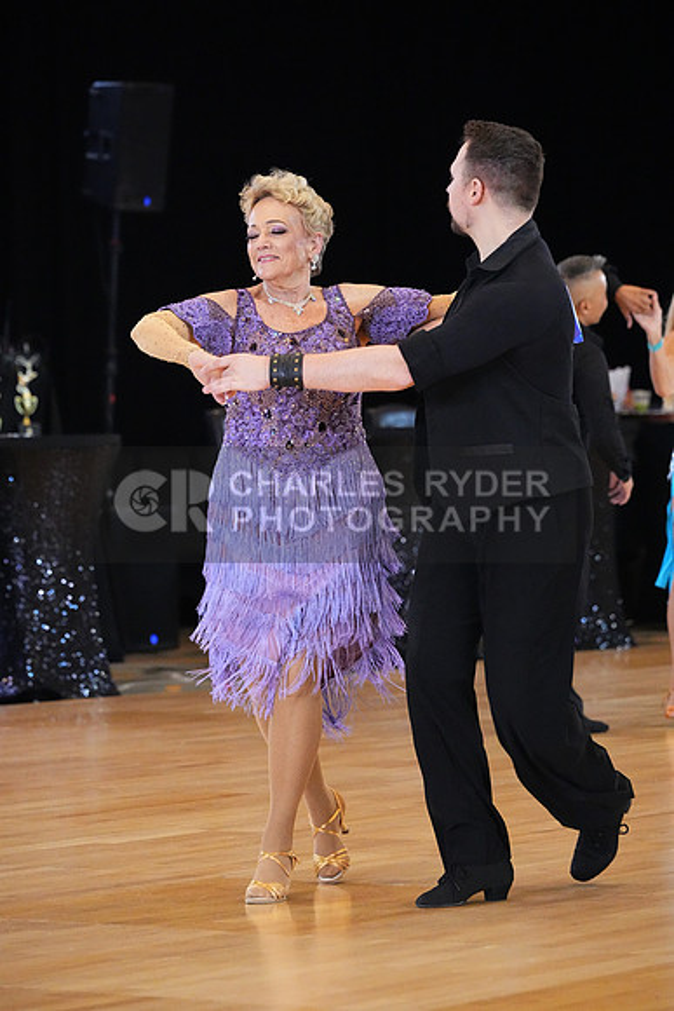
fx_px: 4743
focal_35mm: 169
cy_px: 506
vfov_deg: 12.2
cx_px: 337
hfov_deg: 8.1
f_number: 5
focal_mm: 169
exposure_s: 1/400
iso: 12800
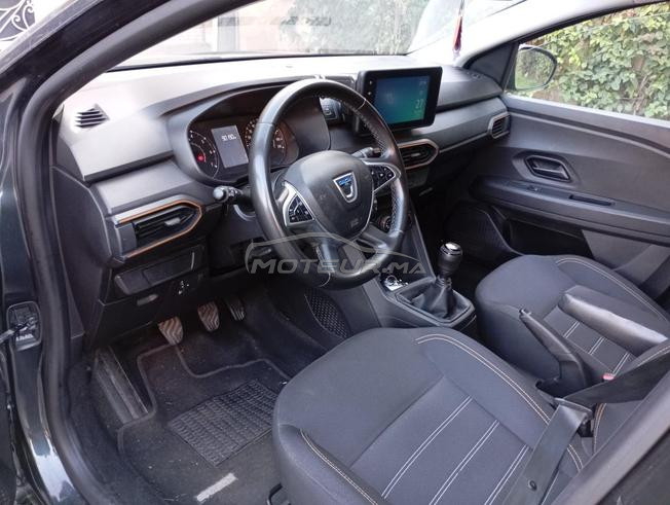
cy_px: 252
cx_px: 335
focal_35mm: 28
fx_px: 543
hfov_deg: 63.4
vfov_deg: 49.9
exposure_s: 1/16.7
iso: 431
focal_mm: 4.27
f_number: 1.8
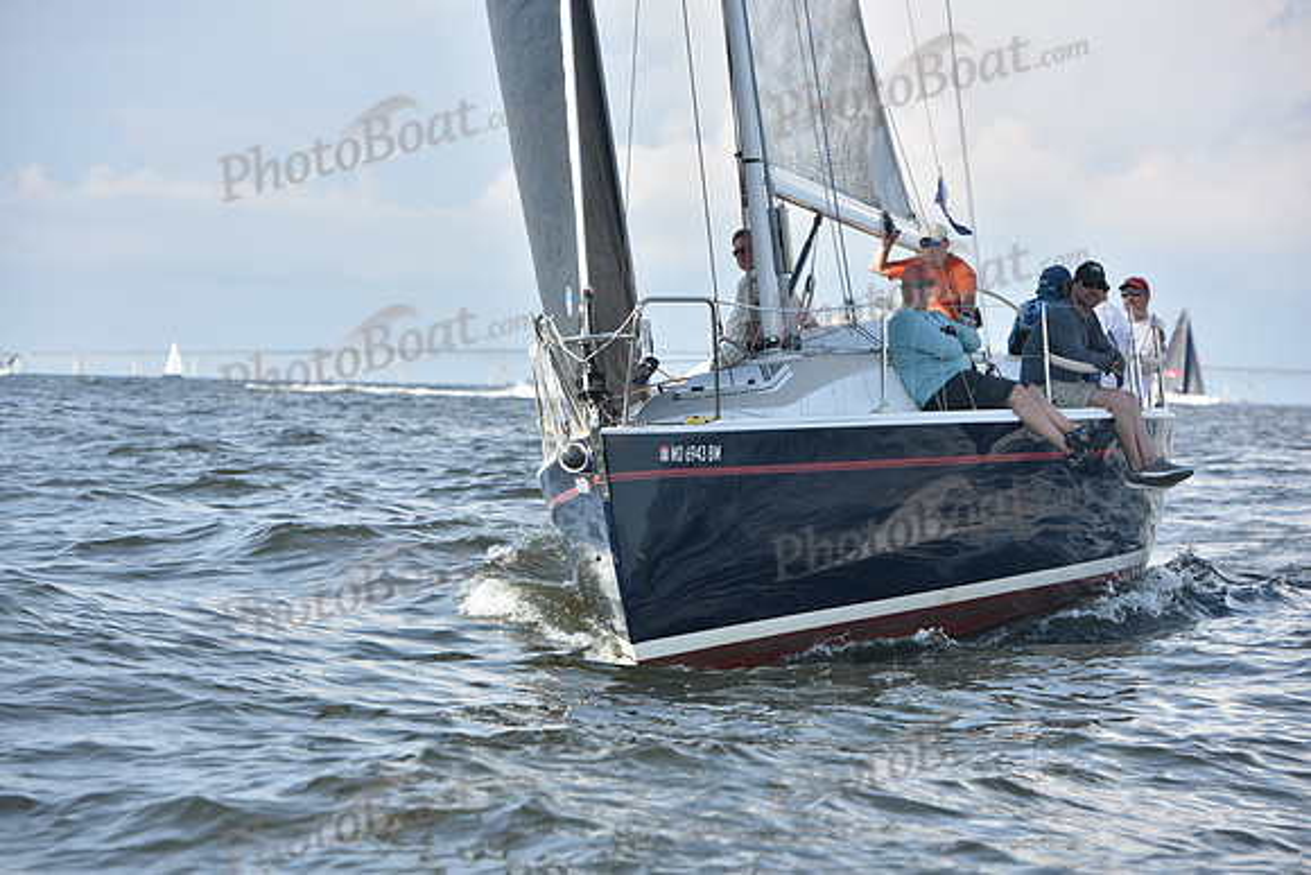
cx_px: 656
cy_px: 438
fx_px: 5099
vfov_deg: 9.8
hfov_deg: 14.7
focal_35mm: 140
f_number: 6.3
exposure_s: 1/1000
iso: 250
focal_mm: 140
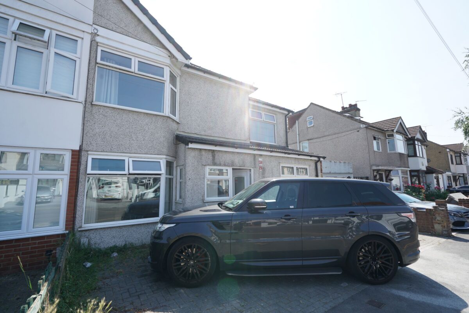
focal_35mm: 16
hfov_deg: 96.7
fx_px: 209
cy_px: 156
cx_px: 234
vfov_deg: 73.8
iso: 100
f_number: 8
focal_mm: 16
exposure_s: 1/100
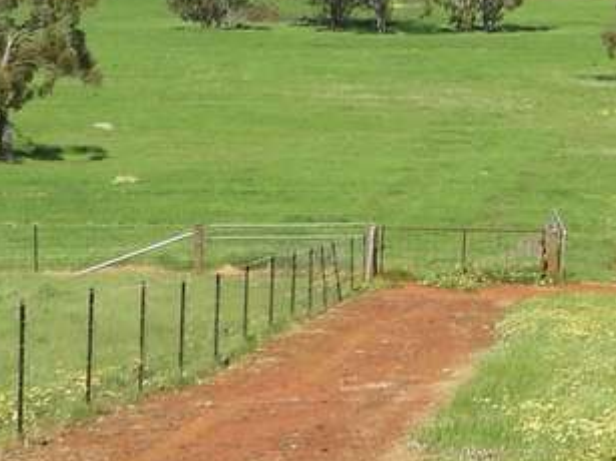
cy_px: -32
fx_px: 4447
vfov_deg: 5.9
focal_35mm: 250
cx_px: 1114
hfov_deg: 7.7
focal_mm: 7.2
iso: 100
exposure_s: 1/800
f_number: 3.8
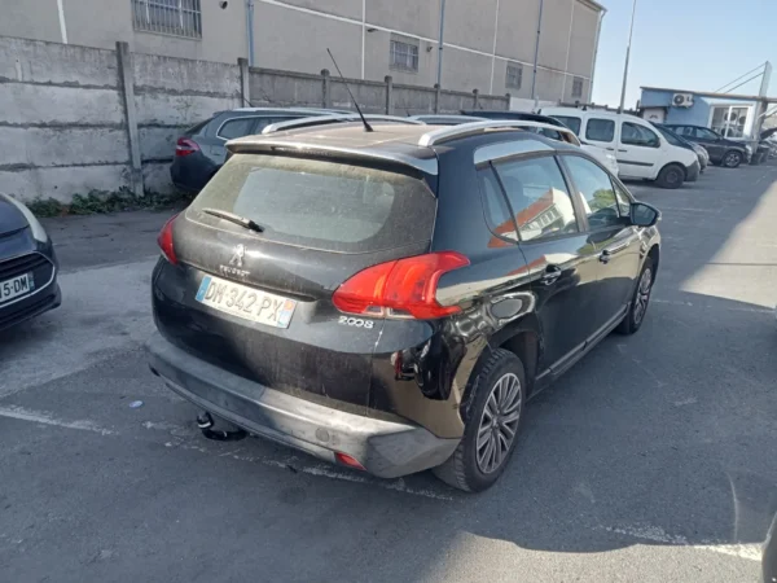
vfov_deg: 49.7
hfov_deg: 63.4
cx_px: 388
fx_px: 628
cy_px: 292
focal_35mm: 28
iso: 100
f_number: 2.2
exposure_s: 1/235
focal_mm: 3.46
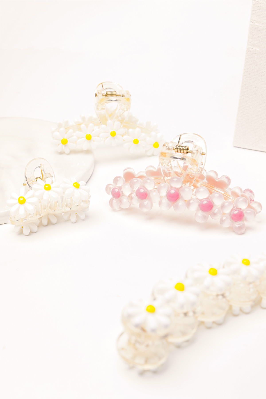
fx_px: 388
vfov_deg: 54.4
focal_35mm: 35
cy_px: 200
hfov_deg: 37.9
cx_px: 133
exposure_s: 1/20
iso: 125
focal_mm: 35
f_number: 8
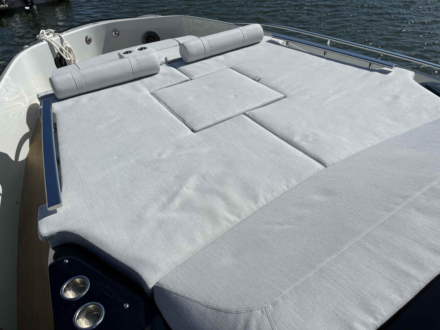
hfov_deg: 67.3
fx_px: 330
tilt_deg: -38.1
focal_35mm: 26
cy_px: 165
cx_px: 220
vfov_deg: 53.1
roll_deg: +4.2
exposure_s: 1/10870
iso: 50
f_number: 1.6
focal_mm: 5.1
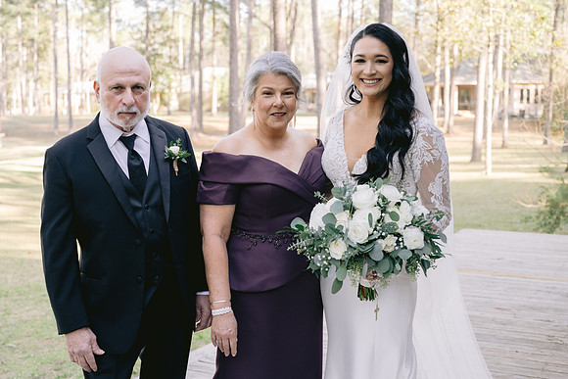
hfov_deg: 39.6
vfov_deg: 27.0
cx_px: 284
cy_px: 190
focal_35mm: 50
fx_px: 789
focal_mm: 50
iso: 400
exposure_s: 1/160
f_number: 4
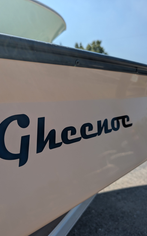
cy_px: 120
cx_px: 63
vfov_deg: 70.4
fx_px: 167
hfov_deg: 47.5
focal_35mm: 26
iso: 20
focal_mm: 6.9
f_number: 1.68
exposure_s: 1/1168
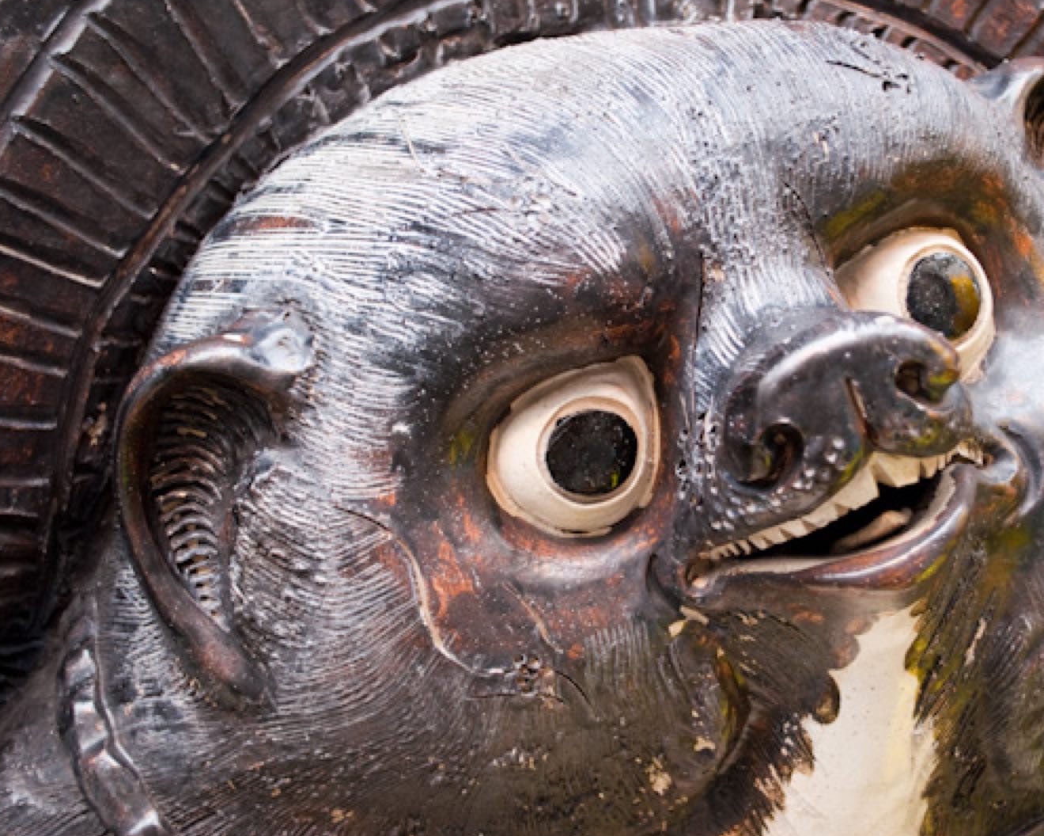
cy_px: 420
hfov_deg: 37.5
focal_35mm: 50
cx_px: 626
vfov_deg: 30.5
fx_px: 1532
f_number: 4.8
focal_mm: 29
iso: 200
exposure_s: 1/40
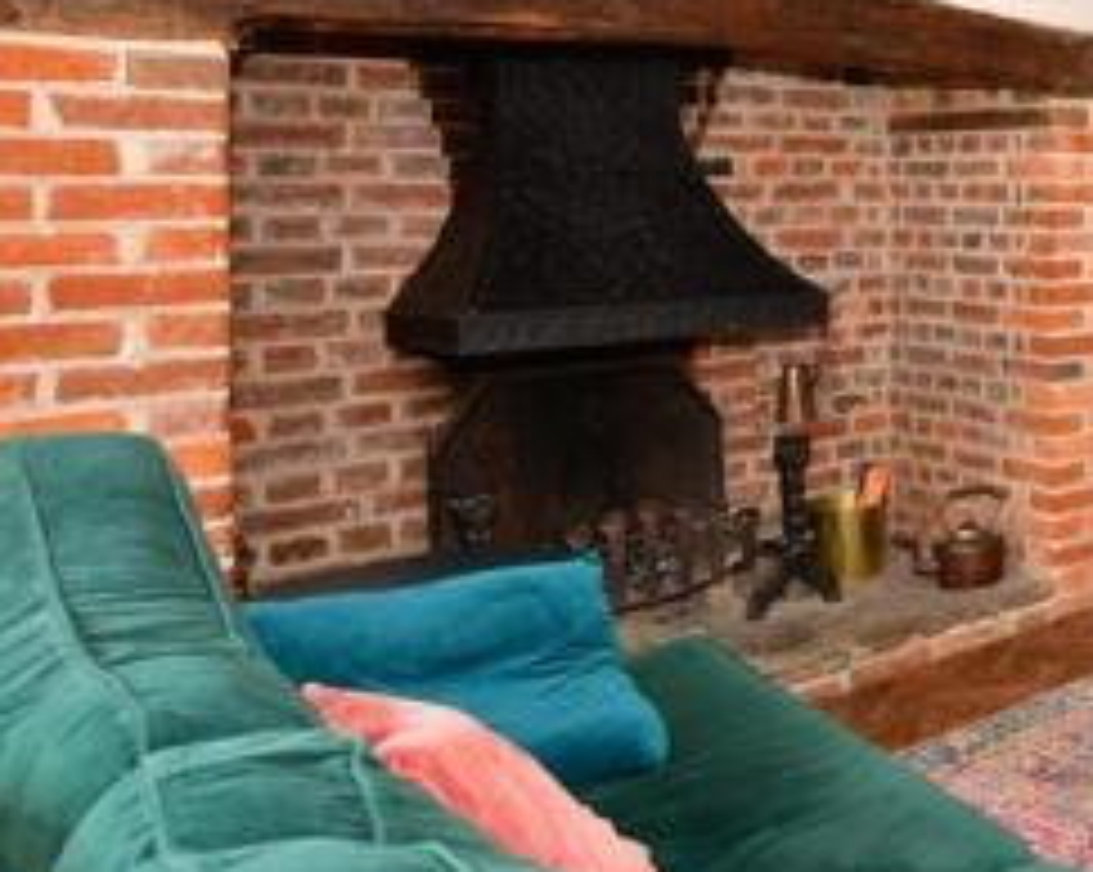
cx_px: 1394
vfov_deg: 37.8
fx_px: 1228
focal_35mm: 38
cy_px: 182
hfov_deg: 34.8
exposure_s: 1/60
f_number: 5
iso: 250
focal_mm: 10
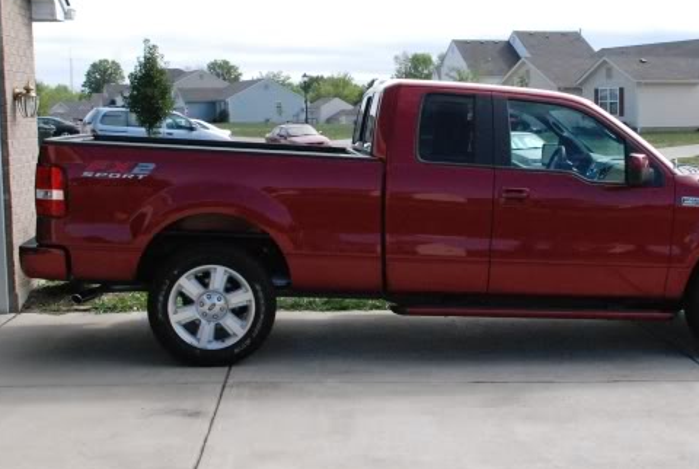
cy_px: 204
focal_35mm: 55
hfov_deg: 35.9
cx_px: 456
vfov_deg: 24.7
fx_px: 1070
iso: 1600
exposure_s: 1/800
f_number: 14
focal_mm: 22
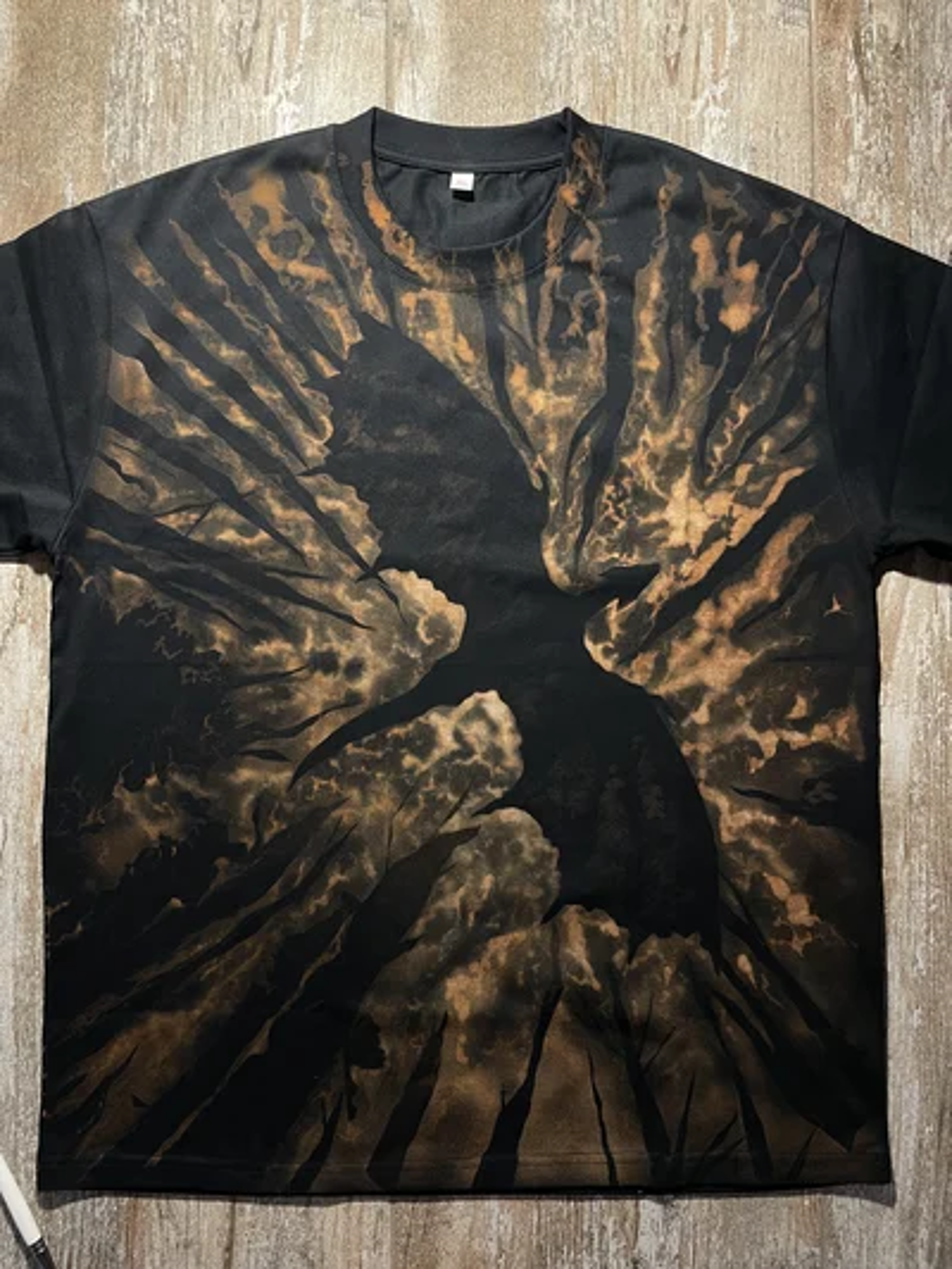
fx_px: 953
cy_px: 634
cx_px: 476
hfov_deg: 53.1
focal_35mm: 26
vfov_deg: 67.3
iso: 200
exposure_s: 1/50
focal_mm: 4.2
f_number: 1.6
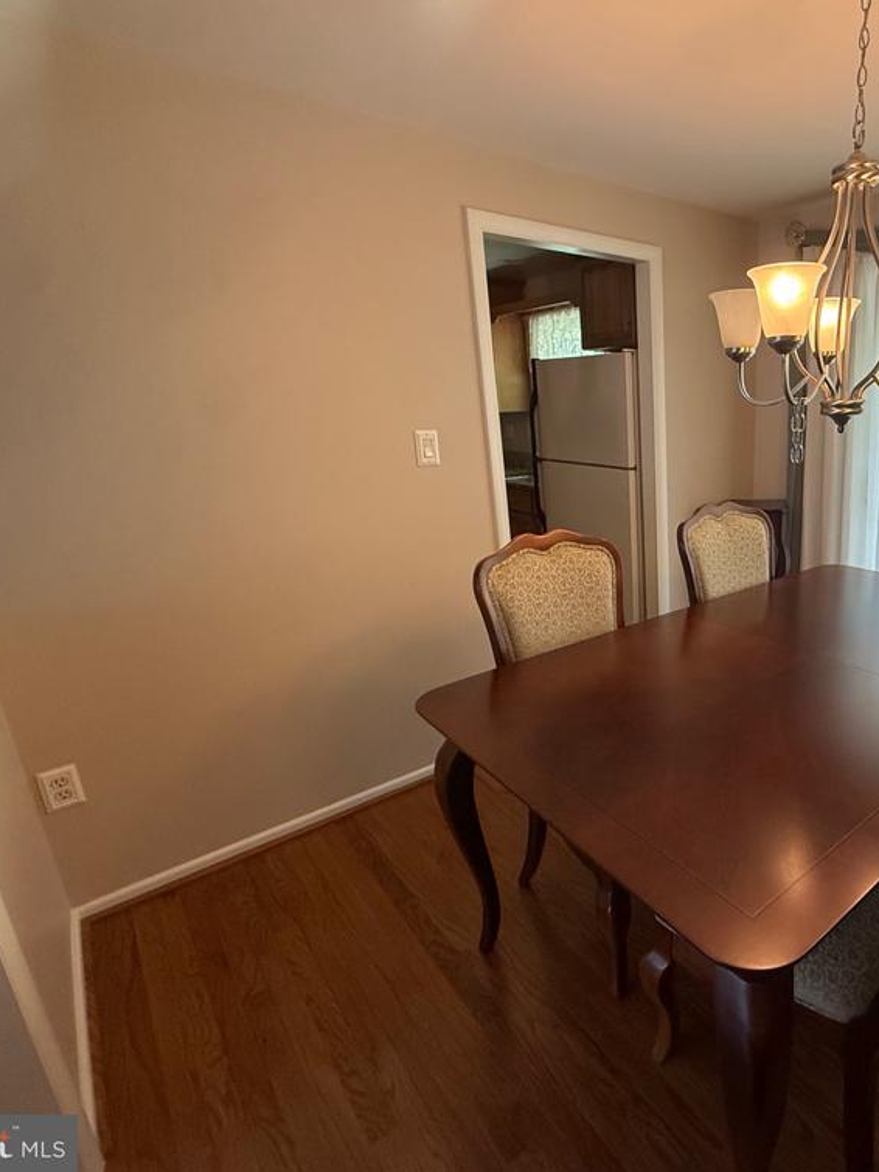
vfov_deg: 84.7
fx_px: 643
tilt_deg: -16.0
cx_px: 679
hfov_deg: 63.8
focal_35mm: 19
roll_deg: +0.5
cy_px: 582
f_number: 2.2
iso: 320
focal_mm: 2.22
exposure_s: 1/120
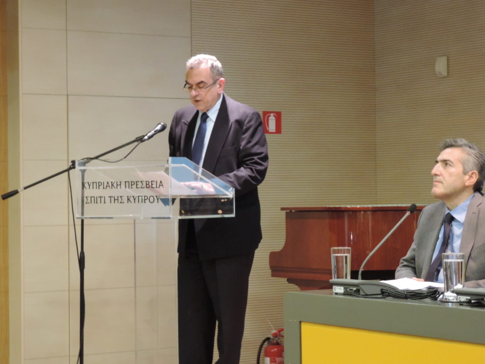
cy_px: 182
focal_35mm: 100
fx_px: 1401
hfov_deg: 19.6
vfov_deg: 14.8
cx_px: 242
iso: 800
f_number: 4.1
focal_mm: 17.8
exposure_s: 1/13
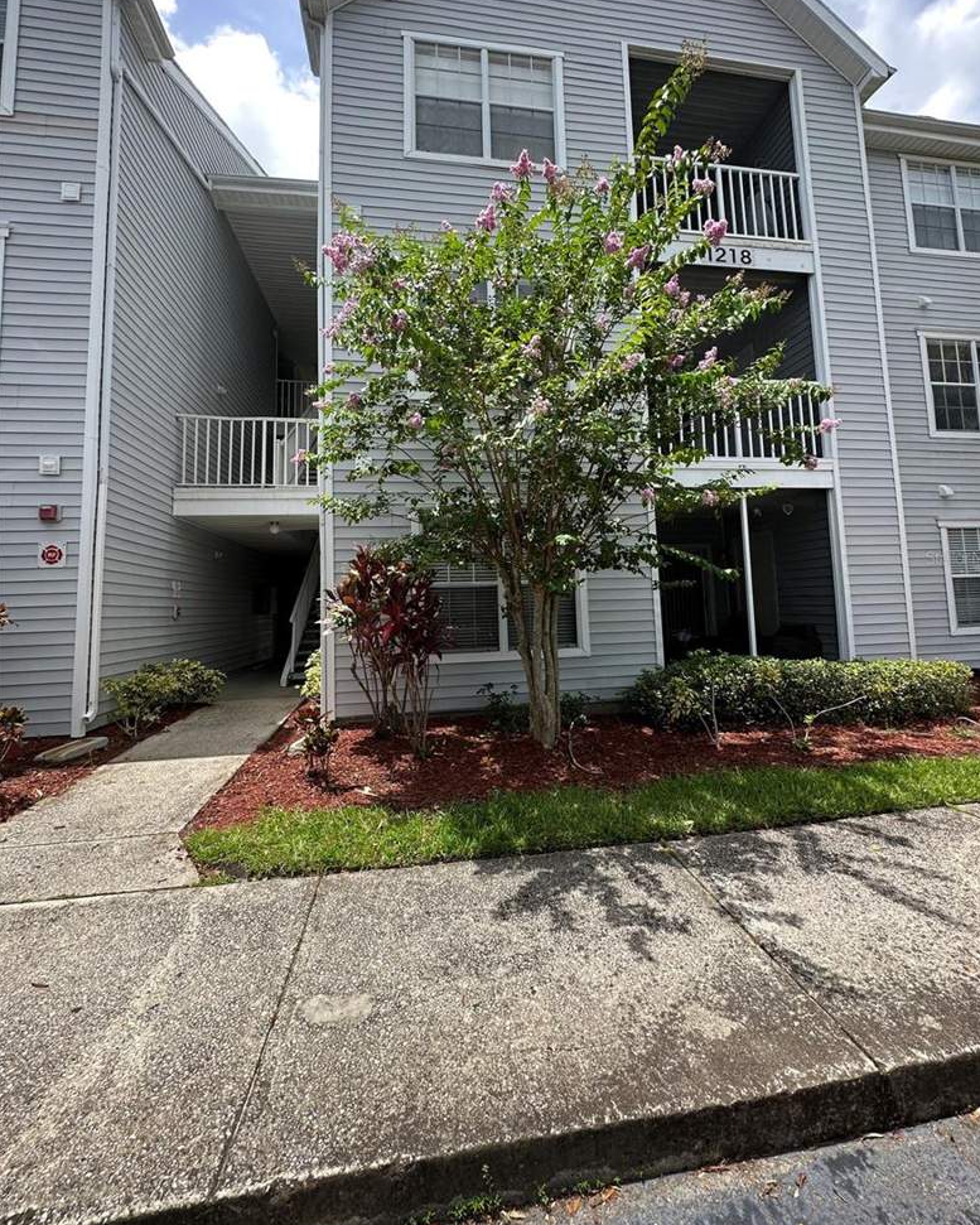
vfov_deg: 96.5
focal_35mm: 15
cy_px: 556
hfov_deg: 84.0
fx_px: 544
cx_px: 501
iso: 40
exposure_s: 1/686
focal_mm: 2.22
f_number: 2.2
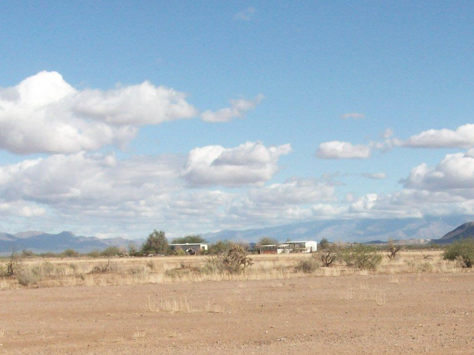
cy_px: 295
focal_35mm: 71
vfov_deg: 20.4
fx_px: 972
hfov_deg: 27.0
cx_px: 359
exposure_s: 1/408
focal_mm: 5.7
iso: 64
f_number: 5.5
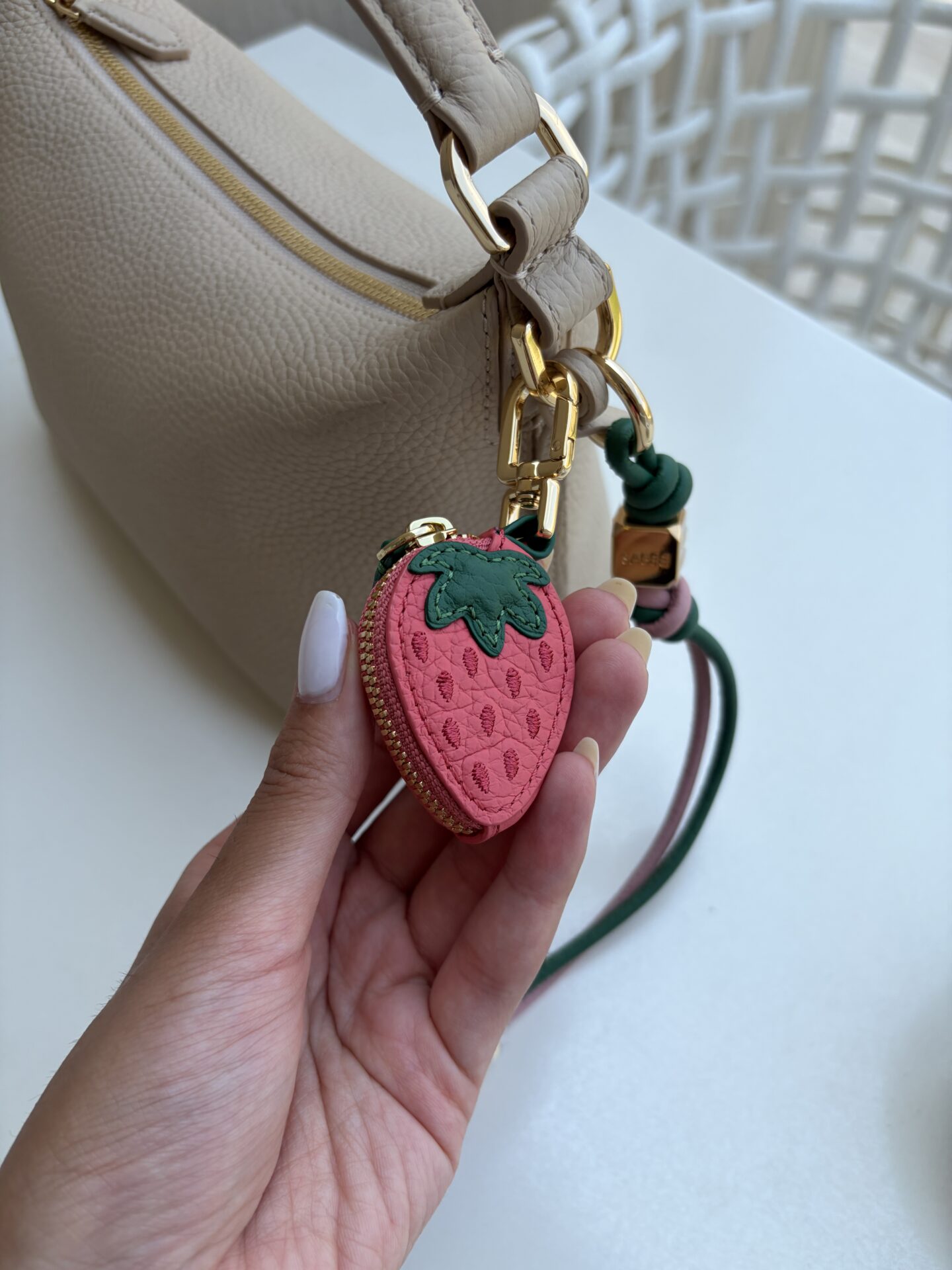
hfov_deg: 53.1
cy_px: 635
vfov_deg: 67.3
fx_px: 953
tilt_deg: -55.3
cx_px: 476
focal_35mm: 26
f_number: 1.6
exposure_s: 1/1550
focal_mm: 5.96
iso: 50
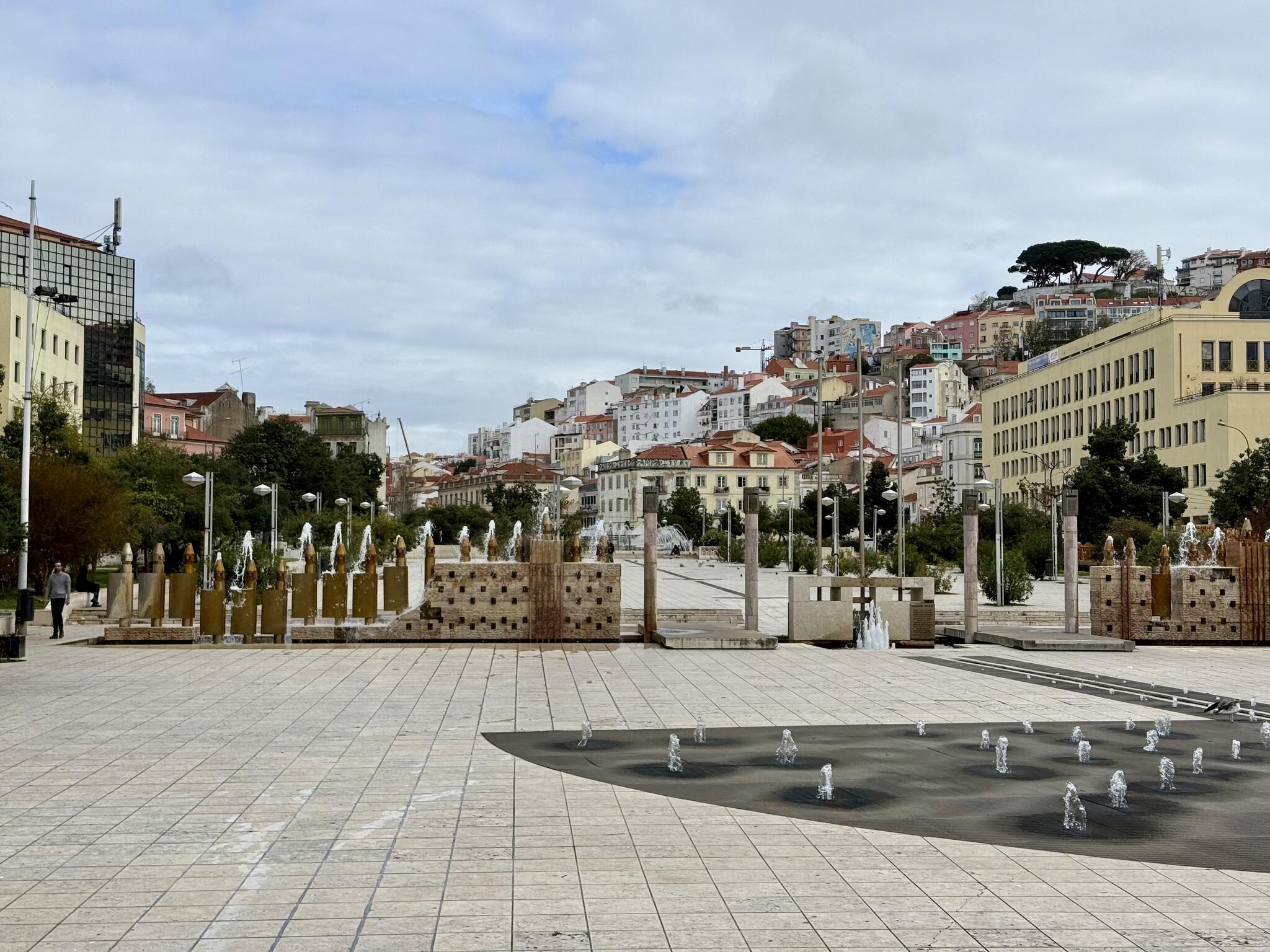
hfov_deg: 39.7
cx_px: 635
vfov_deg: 30.3
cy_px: 476
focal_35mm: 48
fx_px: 1761
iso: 80
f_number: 1.78
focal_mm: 6.76
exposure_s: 1/6024
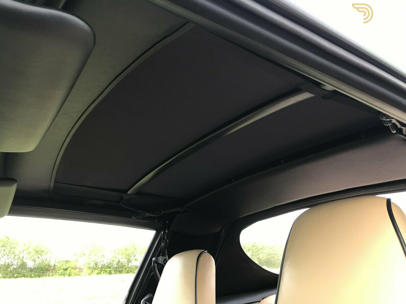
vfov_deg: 49.7
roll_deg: +0.9
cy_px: 152
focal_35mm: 28
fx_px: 328
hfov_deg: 63.4
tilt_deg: +19.5
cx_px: 203
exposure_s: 1/119
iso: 20
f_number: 1.8
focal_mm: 3.99
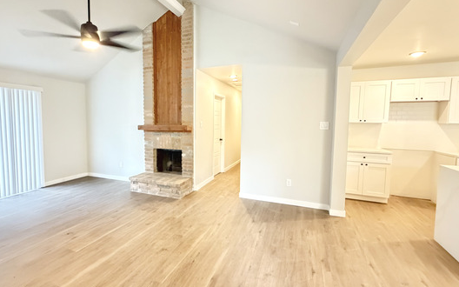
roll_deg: +0.2
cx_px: 201
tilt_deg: -3.7
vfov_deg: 65.0
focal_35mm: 18
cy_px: 137
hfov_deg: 90.6
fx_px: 225
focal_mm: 2.22
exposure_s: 1/40
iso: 1250
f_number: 2.2
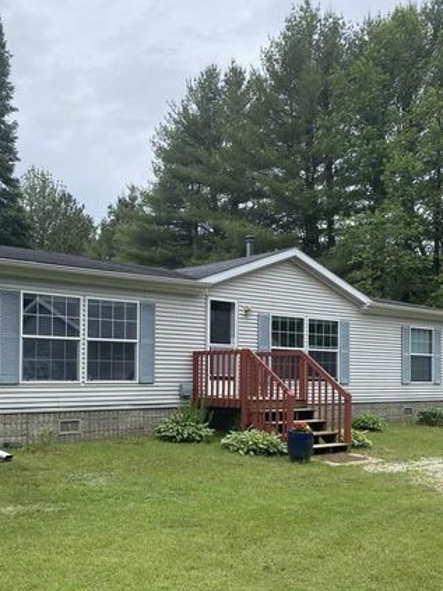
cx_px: 168
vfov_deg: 45.6
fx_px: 700
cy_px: 351
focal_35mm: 41
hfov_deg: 34.9
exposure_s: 1/1522
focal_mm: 4.25
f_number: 1.8
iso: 32
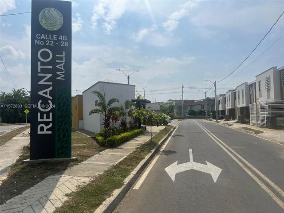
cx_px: 142
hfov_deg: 67.3
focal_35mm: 26
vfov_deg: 53.1
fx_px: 213
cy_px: 106
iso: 40
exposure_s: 1/16393
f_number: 1.5
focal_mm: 5.7
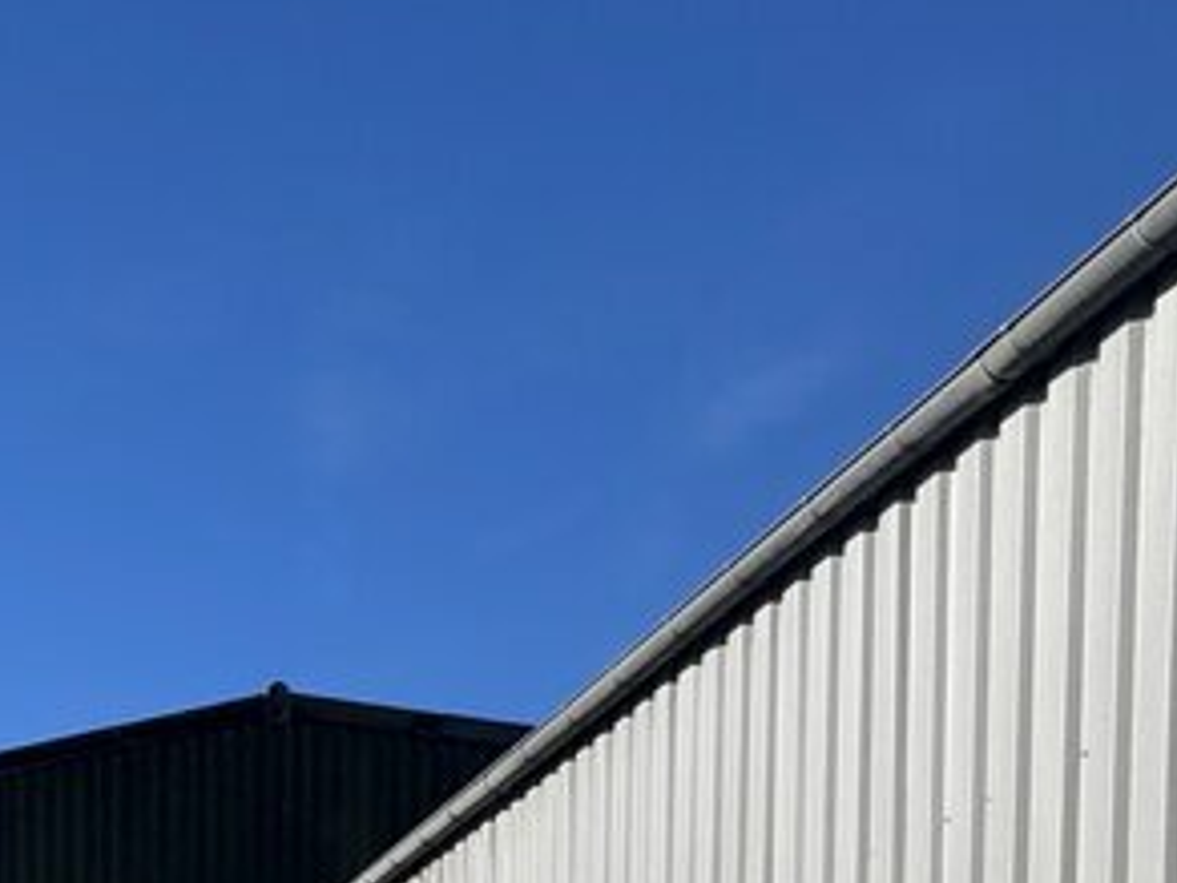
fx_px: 1564
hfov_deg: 32.5
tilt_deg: -3.4
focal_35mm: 46
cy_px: 1411
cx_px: -298
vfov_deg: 23.4
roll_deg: -2.9
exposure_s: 1/1094
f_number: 2.2
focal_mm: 2.22
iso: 40
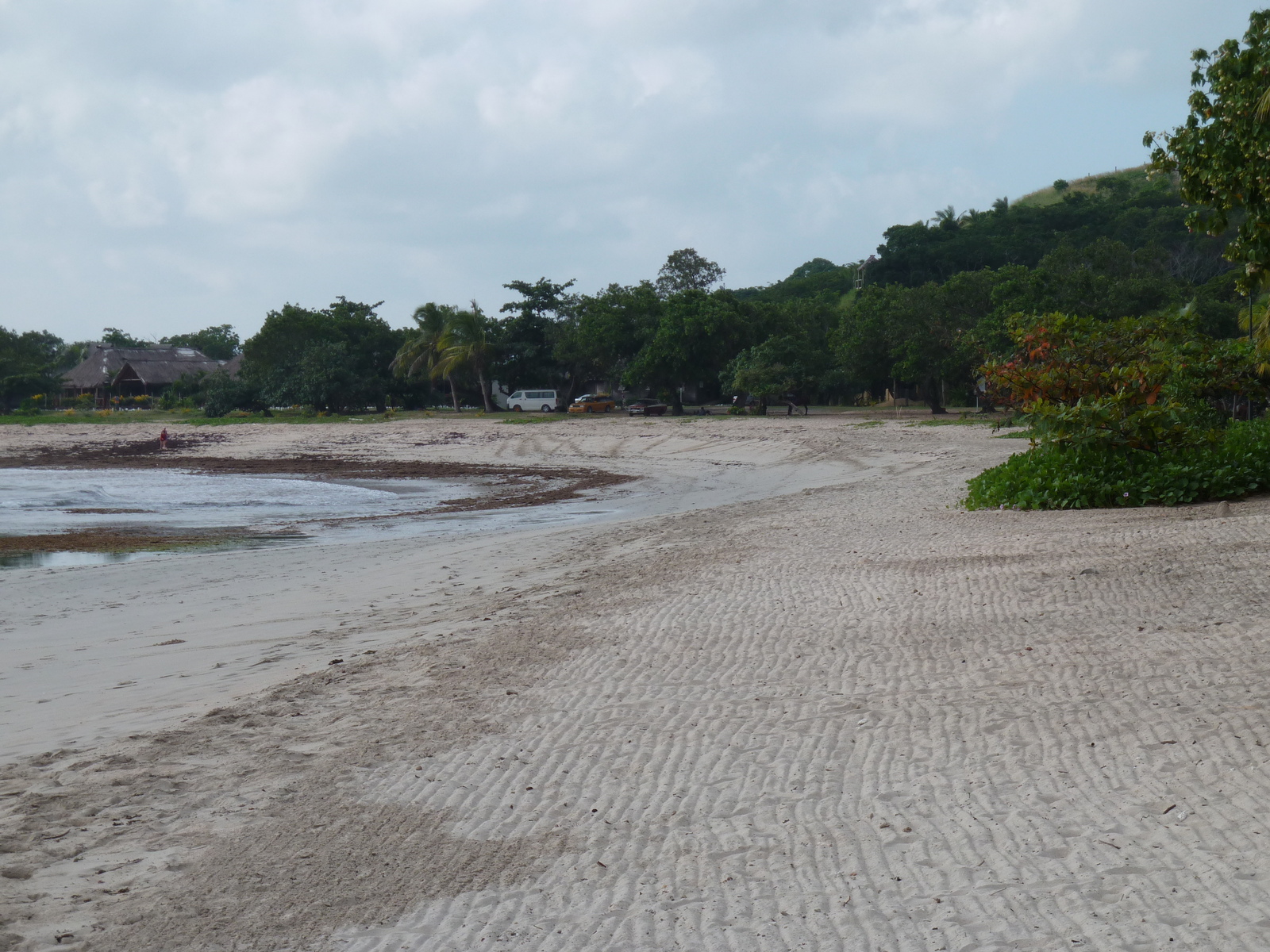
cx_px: 635
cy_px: 476
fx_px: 3522
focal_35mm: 96
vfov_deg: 15.4
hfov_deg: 20.4
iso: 80
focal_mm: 15.8
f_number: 5
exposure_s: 1/500
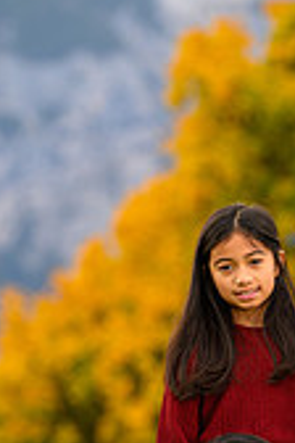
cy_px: 446
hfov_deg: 3.3
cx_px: 225
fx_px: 5088
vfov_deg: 5.0
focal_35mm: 414
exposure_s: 1/640
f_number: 4
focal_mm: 155
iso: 250
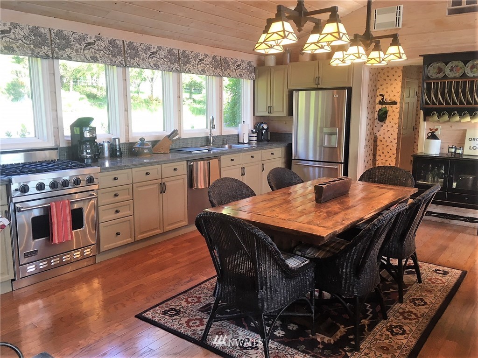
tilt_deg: -10.1
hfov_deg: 61.7
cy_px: 179
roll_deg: +0.0
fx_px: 400
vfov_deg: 48.2
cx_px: 239
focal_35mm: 29
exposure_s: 1/40
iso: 32
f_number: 2.2
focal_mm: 4.15
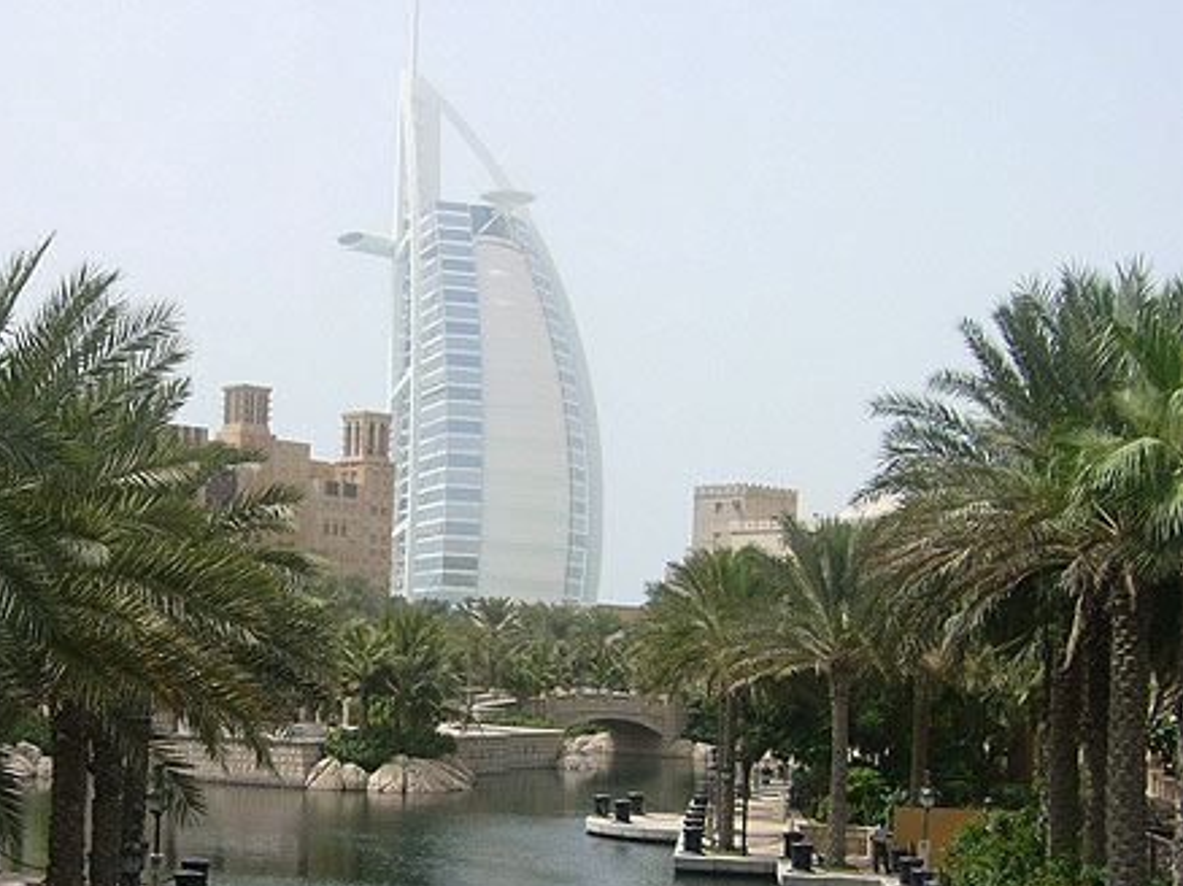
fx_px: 1230
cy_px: 448
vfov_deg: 39.6
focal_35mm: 36
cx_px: 578
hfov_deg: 51.4
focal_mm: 5.8
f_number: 5.6
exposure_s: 1/320
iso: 64
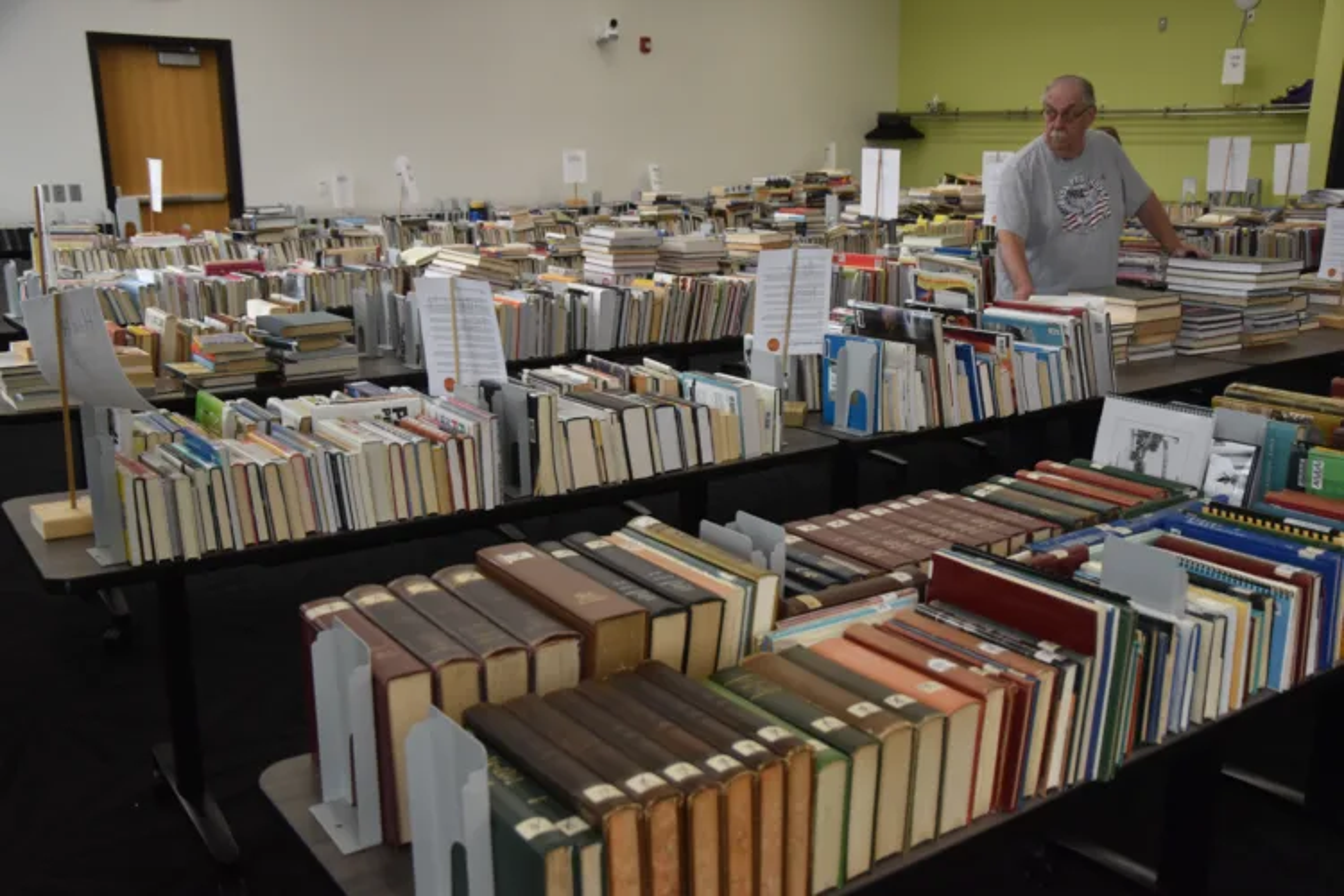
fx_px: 1232
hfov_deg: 57.2
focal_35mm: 33
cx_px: 672
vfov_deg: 40.0
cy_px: 448
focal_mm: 22
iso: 800
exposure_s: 1/200
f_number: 3.8
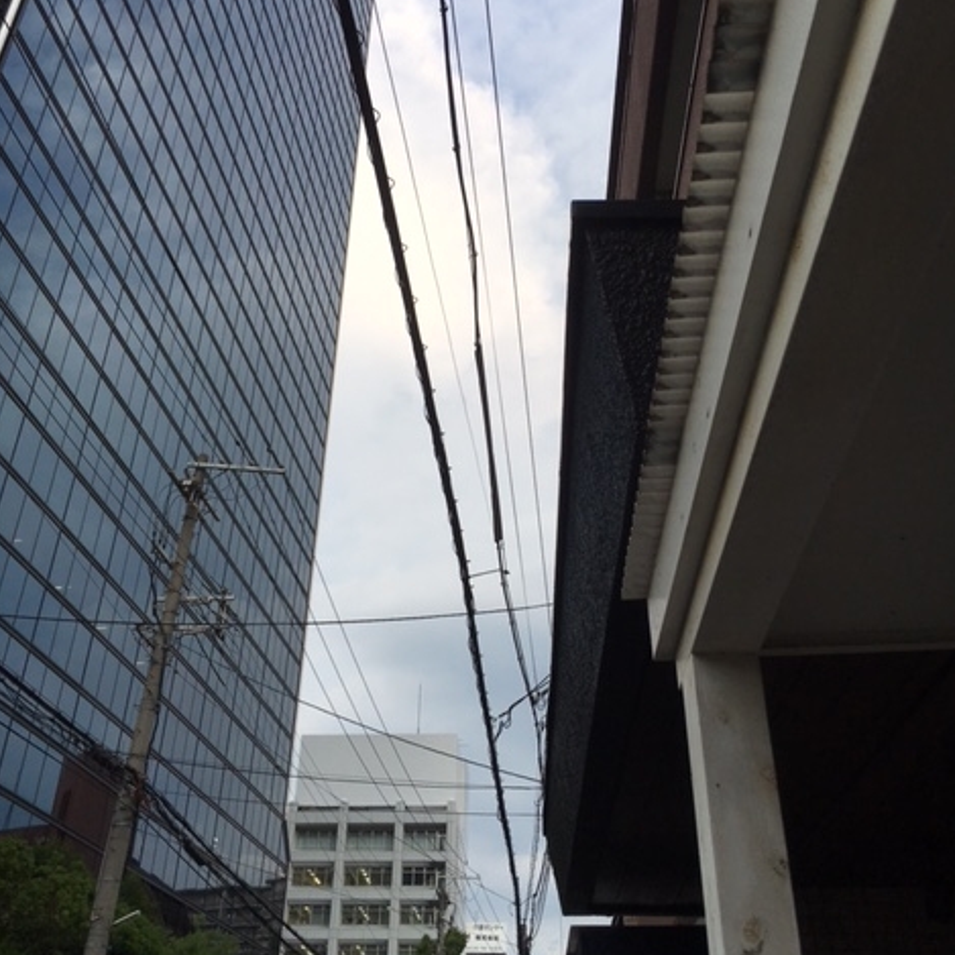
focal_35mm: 35
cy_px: 424
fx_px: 1092
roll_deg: -0.9
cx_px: 481
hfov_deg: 47.2
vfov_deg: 47.1
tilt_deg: +34.7
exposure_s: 1/601
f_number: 2.2
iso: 25
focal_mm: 4.15
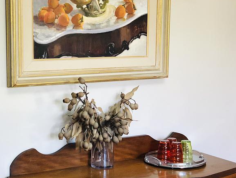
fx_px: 382
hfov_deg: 34.3
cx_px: 120
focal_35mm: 56
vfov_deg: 26.2
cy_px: 84
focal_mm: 6
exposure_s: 1/20
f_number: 2.4
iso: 160
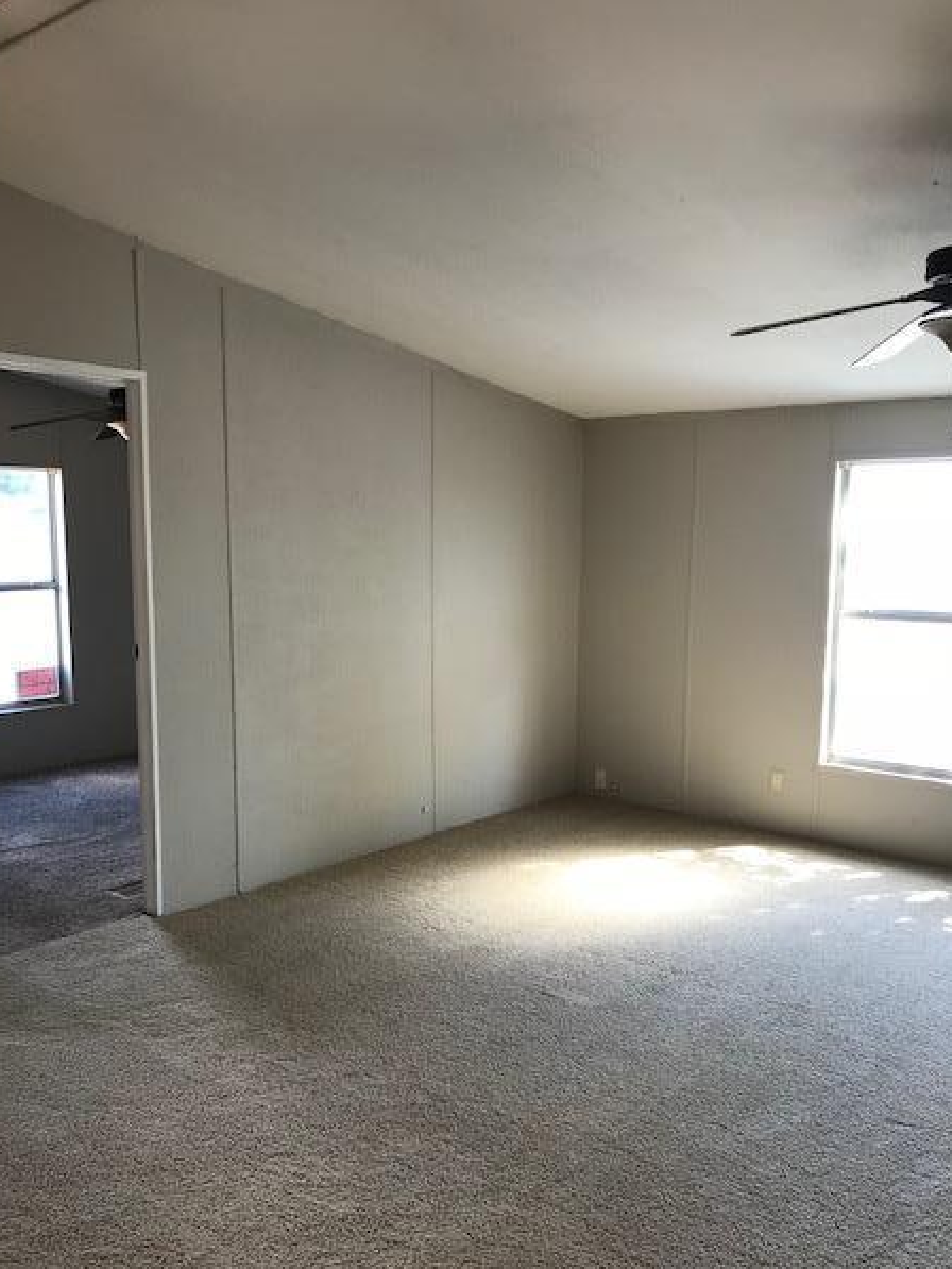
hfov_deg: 46.8
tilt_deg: -6.6
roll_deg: -0.3
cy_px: 678
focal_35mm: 30
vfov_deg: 59.9
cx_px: 453
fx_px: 1100
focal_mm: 3.99
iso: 20
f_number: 1.8
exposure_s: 1/40
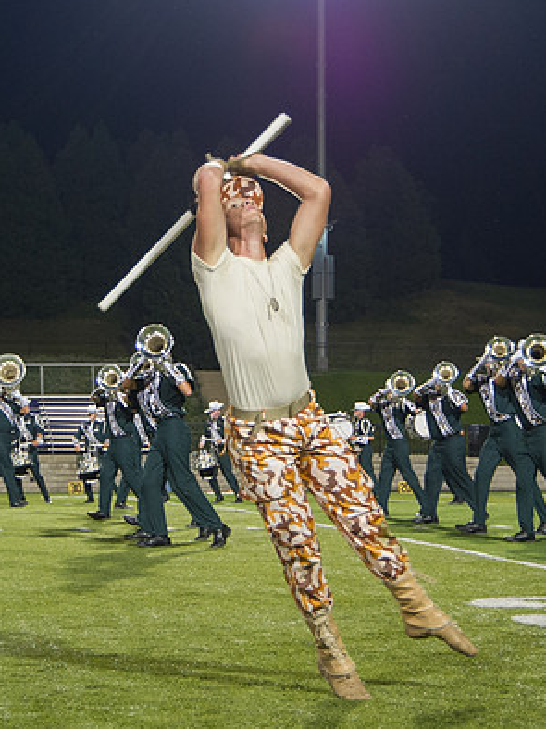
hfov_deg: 16.2
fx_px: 1916
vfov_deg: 21.5
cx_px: 262
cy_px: 330
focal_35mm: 91
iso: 1800
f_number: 4.5
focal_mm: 42
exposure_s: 1/160
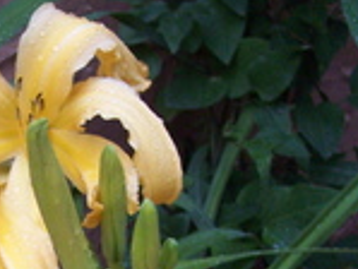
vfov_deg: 12.5
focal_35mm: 115
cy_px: 336
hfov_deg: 16.7
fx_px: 1190
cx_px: -5
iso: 200
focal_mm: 8
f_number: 3.4
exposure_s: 1/20
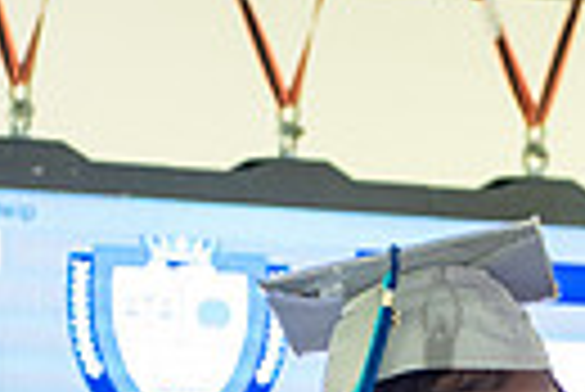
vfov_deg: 3.9
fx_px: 5661
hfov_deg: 5.9
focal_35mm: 348
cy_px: 777
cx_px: 436
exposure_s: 1/400
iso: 2500
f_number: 4
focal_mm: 70
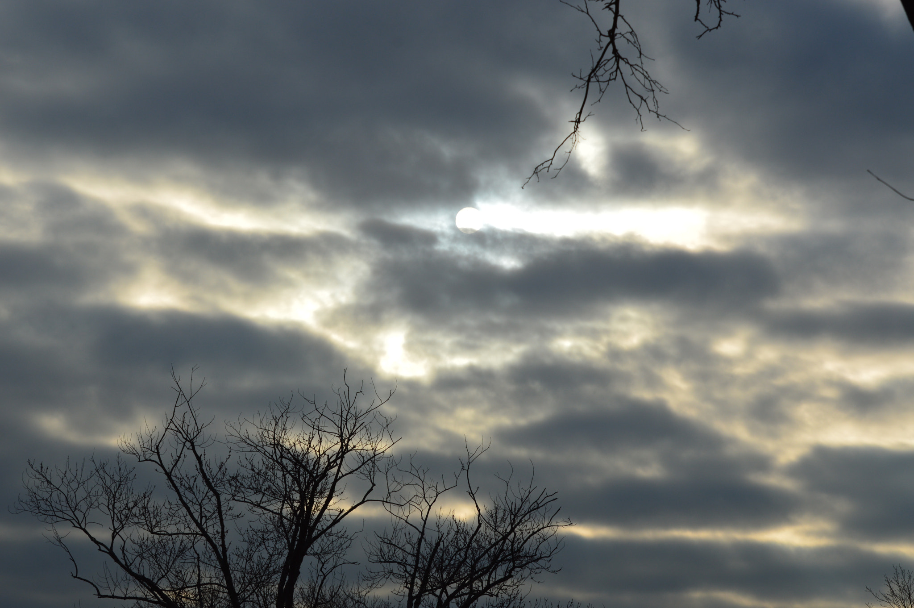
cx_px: 457
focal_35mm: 105
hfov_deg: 19.5
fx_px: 2664
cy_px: 304
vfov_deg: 13.0
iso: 110
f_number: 11
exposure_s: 1/500
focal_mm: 70
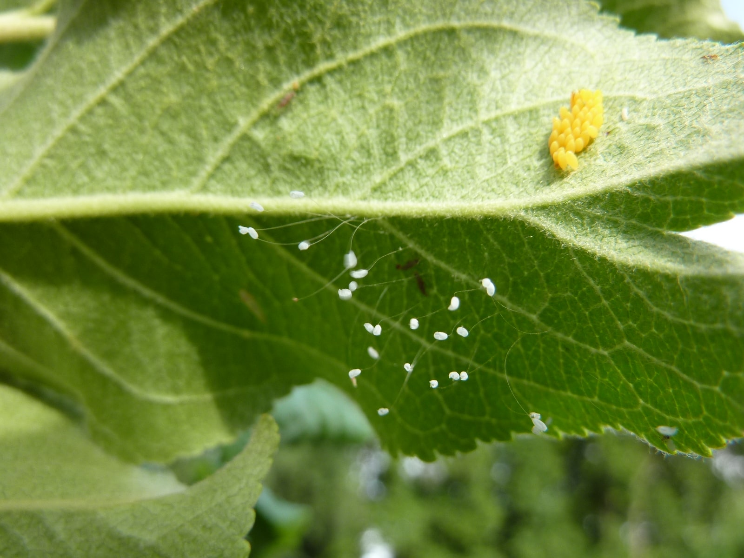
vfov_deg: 54.9
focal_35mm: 25
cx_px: 372
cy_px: 279
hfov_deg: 69.4
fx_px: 537
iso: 80
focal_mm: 4.1
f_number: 3.5
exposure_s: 1/125
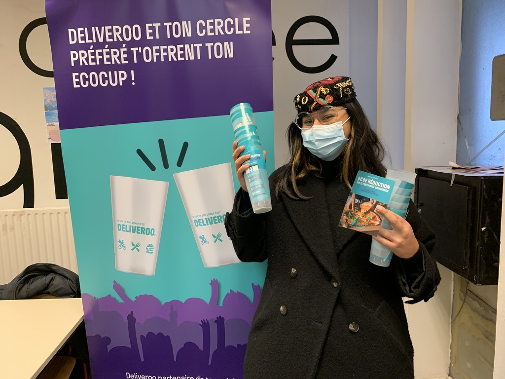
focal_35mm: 26
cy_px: 190
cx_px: 252
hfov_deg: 67.3
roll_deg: +1.4
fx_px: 379
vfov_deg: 53.1
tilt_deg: -7.1
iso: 200
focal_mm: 4.25
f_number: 1.8
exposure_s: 1/50
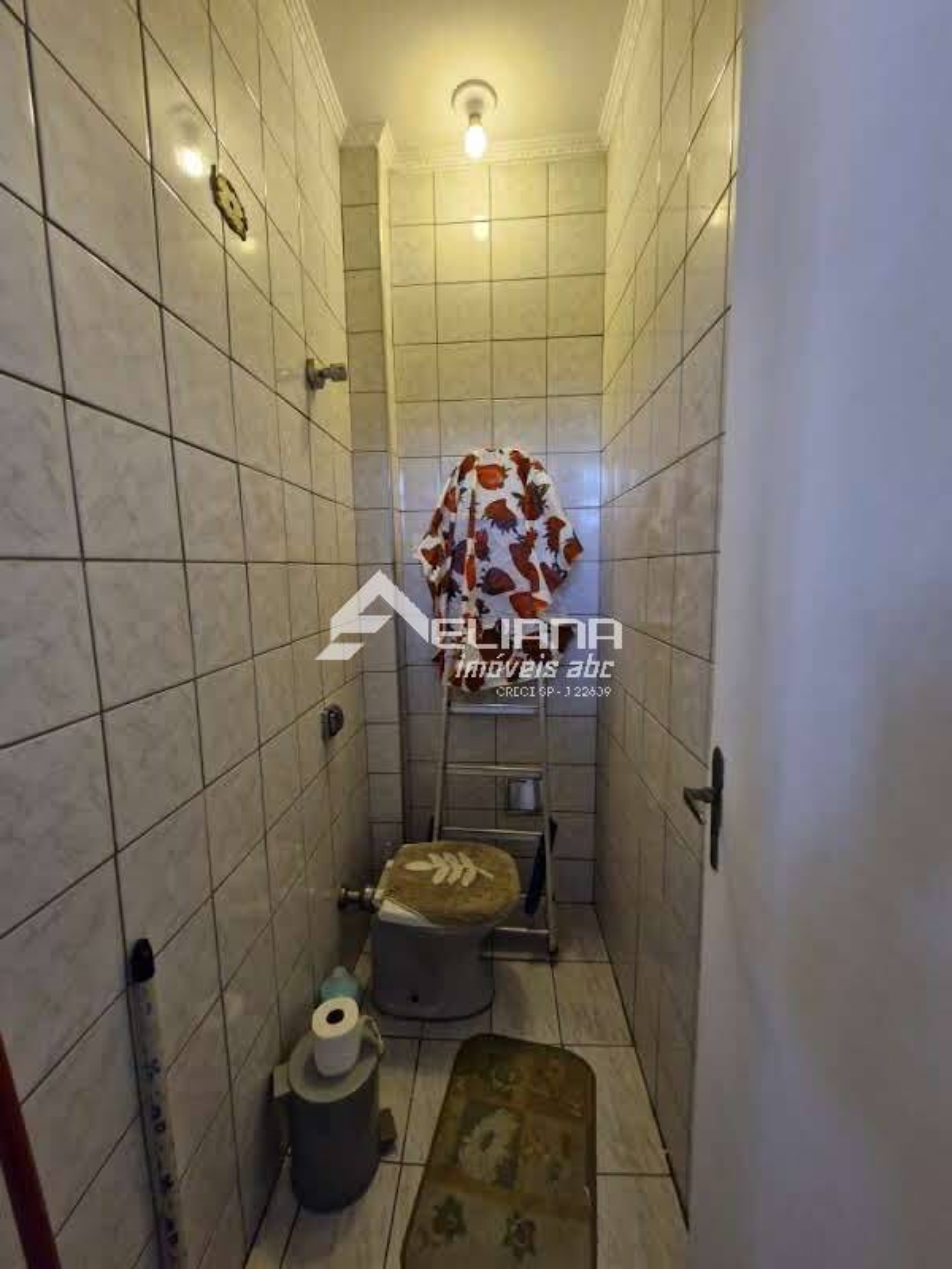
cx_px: 476
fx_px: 477
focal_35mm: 13
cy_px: 634
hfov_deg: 89.9
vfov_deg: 106.2
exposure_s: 1/60
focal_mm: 1.74
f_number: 2.2
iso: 250
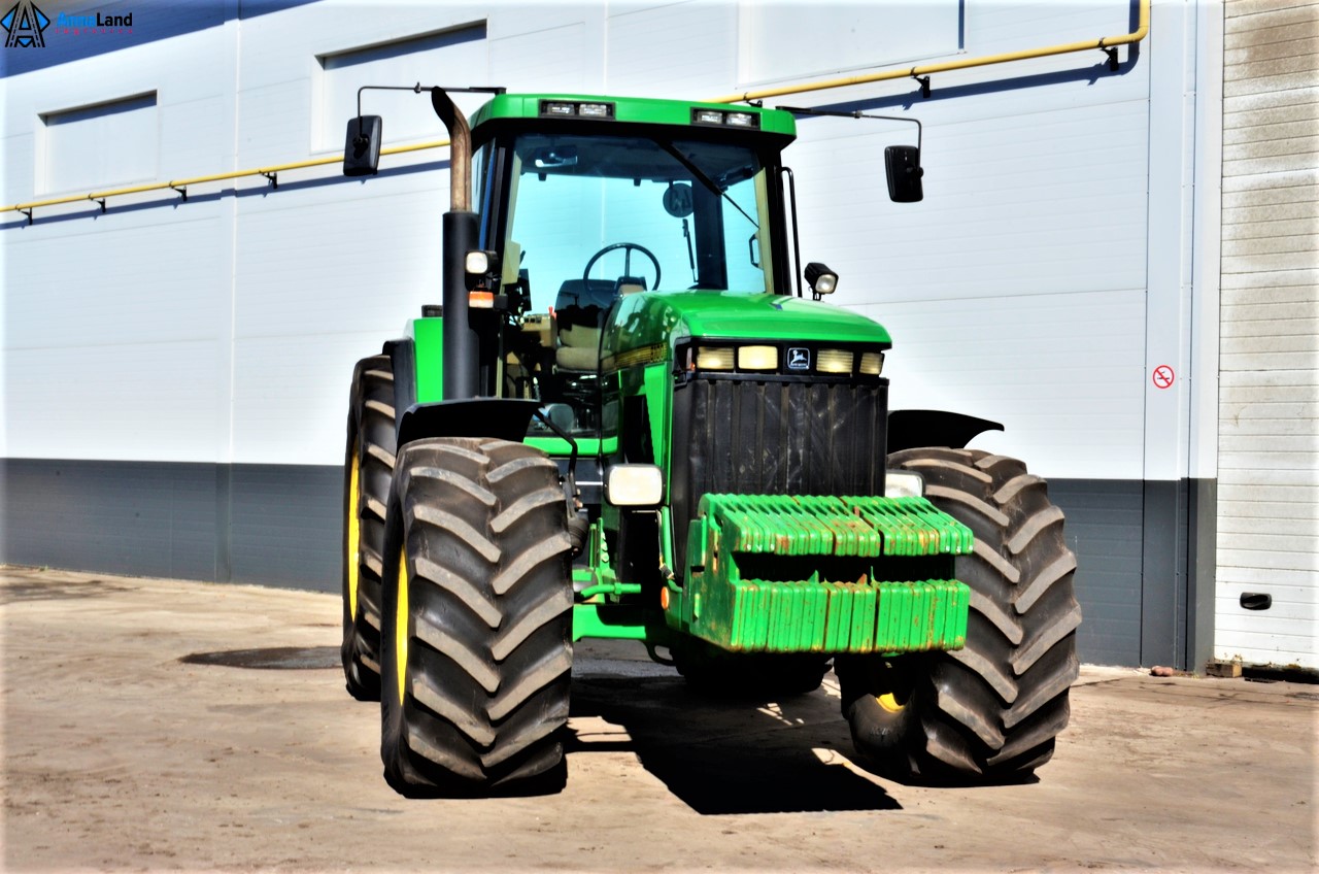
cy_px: 437
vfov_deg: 26.4
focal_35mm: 51
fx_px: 1865
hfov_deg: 39.0
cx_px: 660
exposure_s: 1/30
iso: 125
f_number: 29
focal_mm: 34
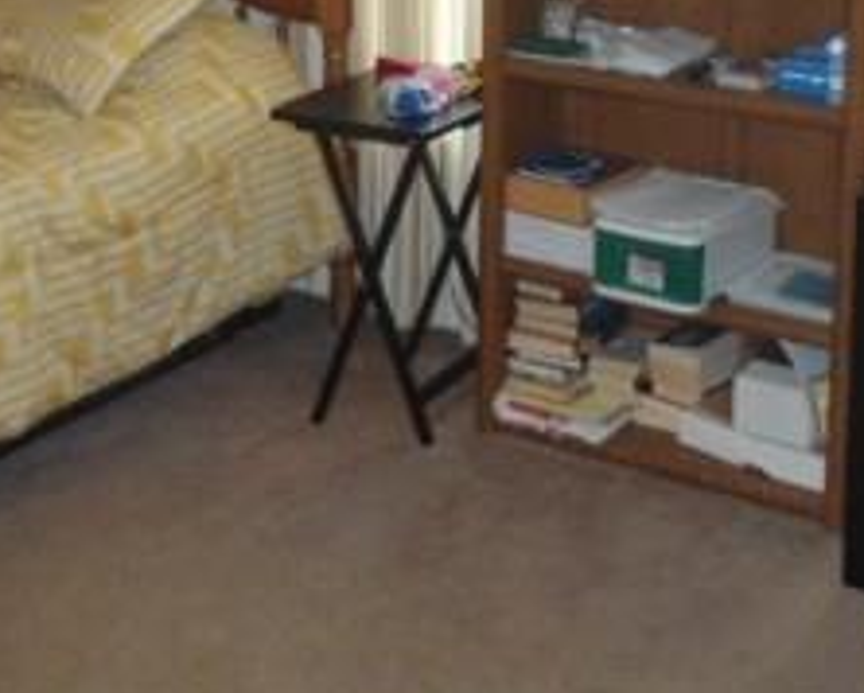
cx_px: 483
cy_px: 27
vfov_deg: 20.4
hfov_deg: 26.0
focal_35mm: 73
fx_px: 1868
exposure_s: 1/30
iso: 200
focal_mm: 4.7
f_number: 2.8
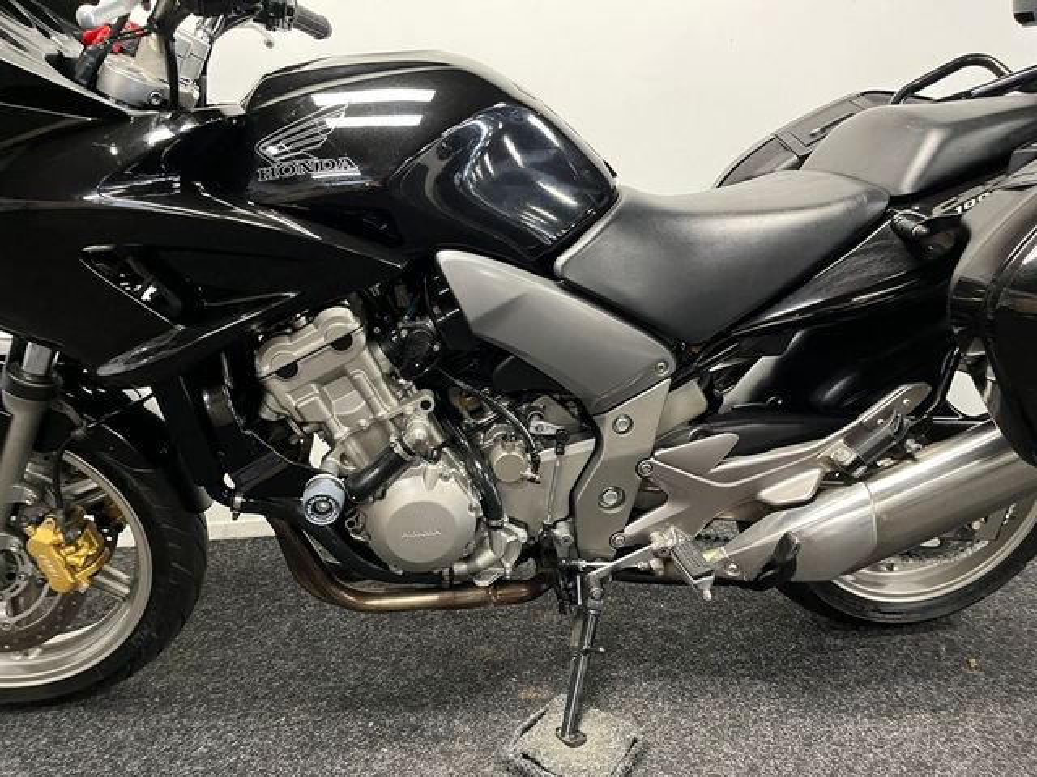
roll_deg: +3.9
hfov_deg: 67.3
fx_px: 779
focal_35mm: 26
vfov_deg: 53.1
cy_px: 388
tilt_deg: -11.9
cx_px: 518
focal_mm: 5.1
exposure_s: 1/33
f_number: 1.6
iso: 500
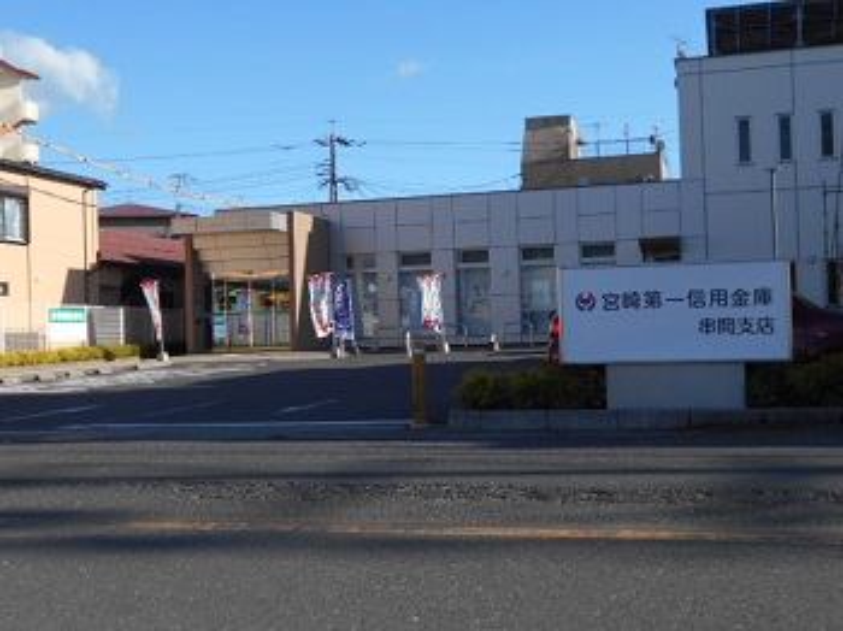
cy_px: 316
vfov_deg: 32.8
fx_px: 1071
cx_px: 422
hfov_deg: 43.0
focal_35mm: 44
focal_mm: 7.7
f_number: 4.2
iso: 80
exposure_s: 1/640
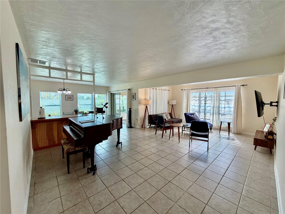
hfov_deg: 102.1
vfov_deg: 85.7
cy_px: 107
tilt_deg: -4.7
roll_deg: -0.6
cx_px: 142
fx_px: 115
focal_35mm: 14
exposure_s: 1/121
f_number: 2.2
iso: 100
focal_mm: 2.22
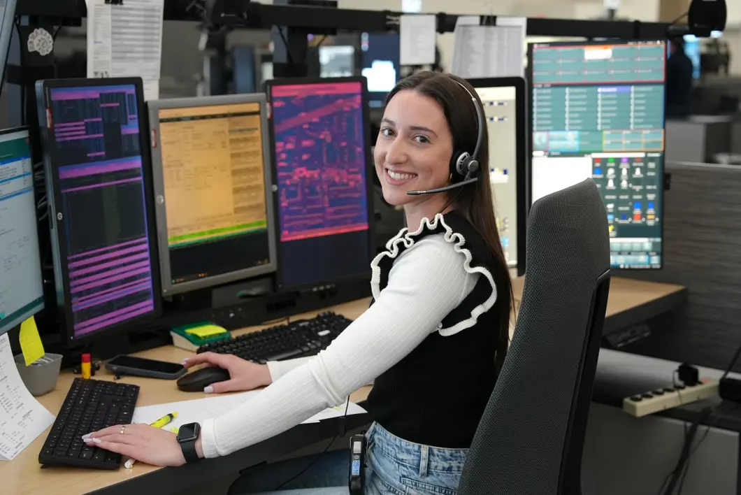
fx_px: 1112
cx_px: 370
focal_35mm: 54
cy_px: 248
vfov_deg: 25.1
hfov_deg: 36.9
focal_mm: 54
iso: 5000
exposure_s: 1/160
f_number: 4
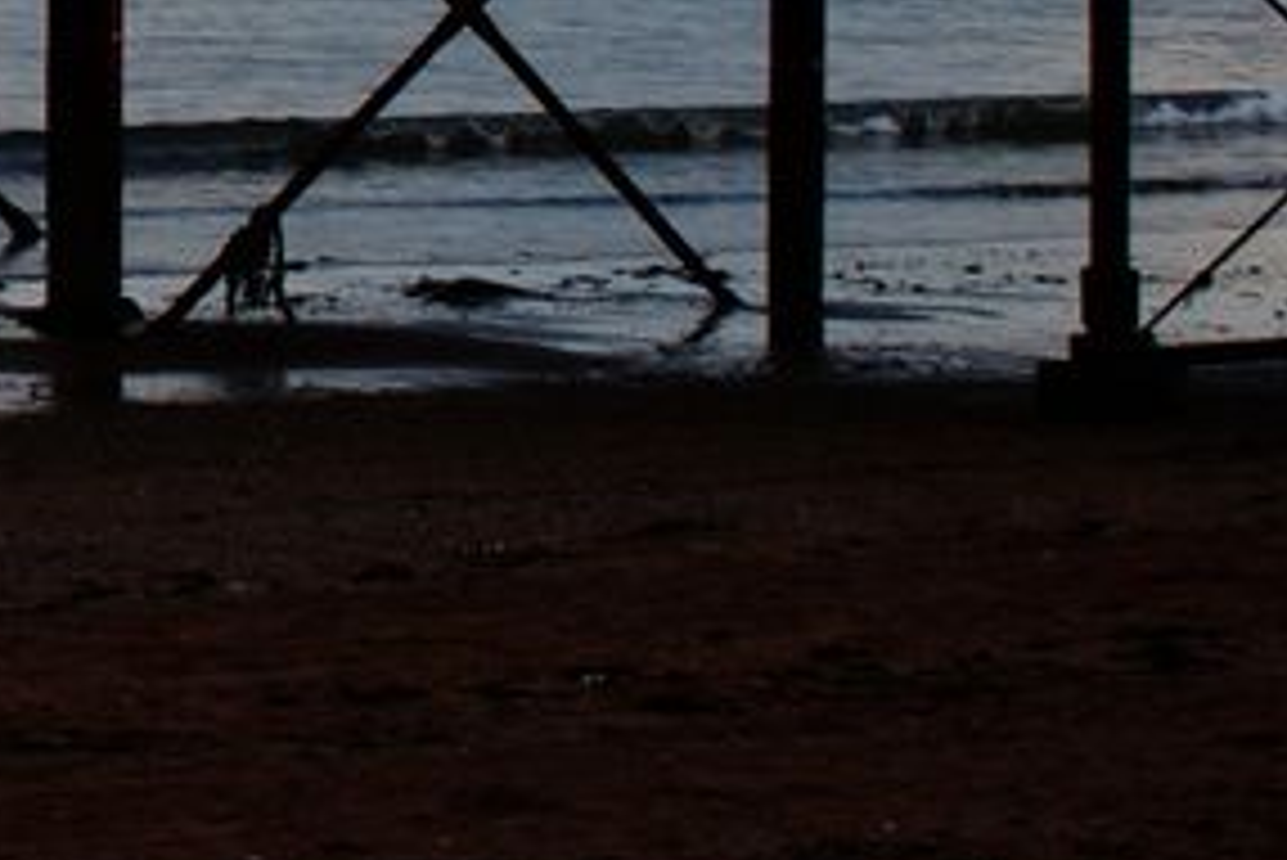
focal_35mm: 189
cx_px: -1188
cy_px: -651
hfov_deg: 10.1
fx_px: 6760
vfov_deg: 7.1
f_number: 5
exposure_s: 1/50
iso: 100
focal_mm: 30
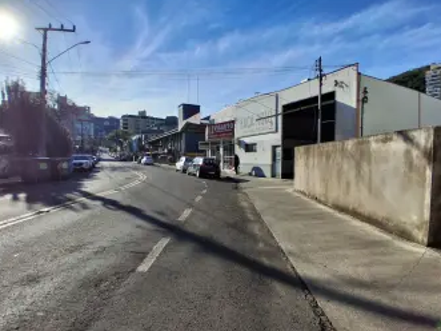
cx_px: 225
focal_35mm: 18
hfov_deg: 87.8
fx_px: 229
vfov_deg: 71.6
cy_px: 166
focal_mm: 1.4
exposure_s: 1/3096
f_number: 2.2
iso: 50
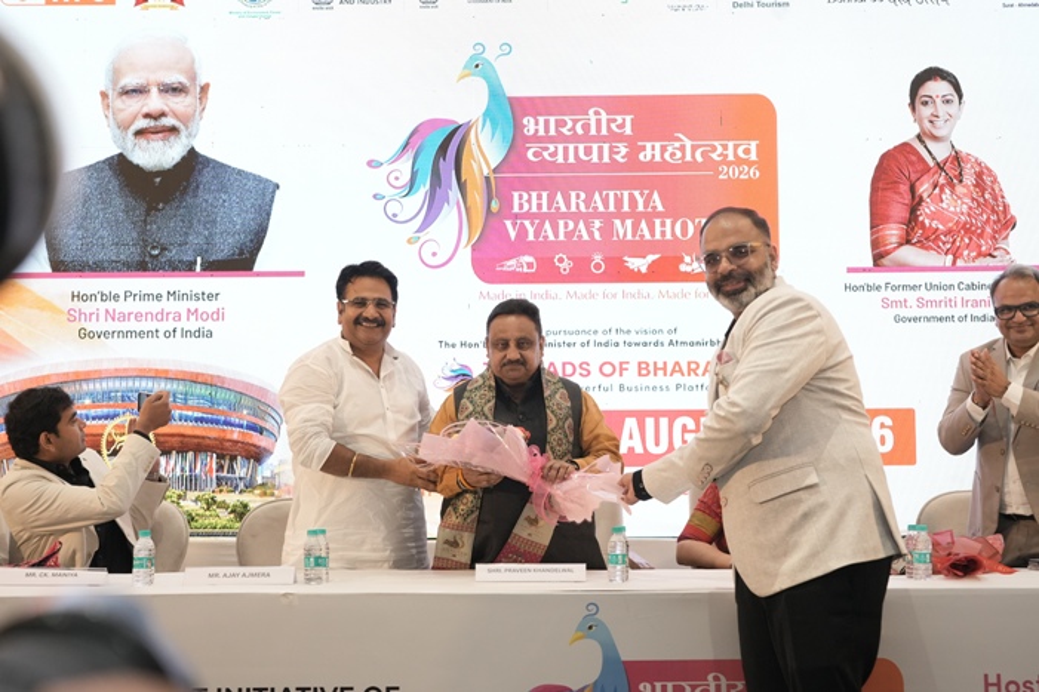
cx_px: 520
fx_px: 1356
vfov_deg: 28.6
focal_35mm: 47
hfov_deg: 41.9
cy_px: 346
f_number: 5
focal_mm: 47
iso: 3200
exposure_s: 1/250
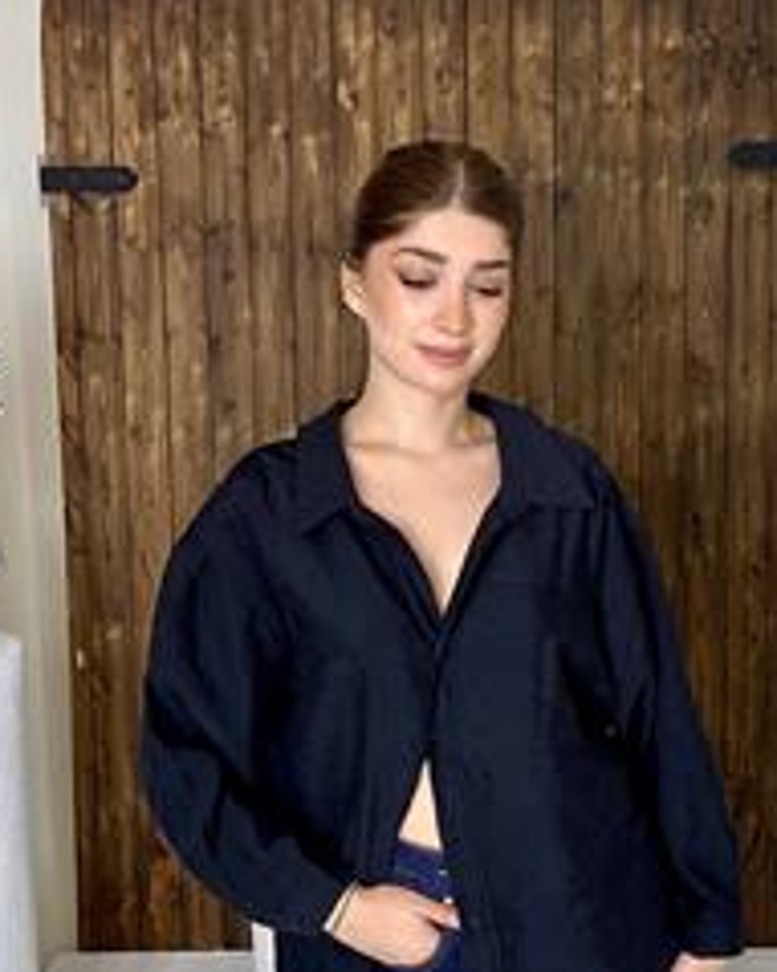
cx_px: 423
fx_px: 1409
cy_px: 545
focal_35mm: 49
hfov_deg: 30.8
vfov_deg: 38.0
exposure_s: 1/100
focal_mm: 2.69
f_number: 1.9
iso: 32
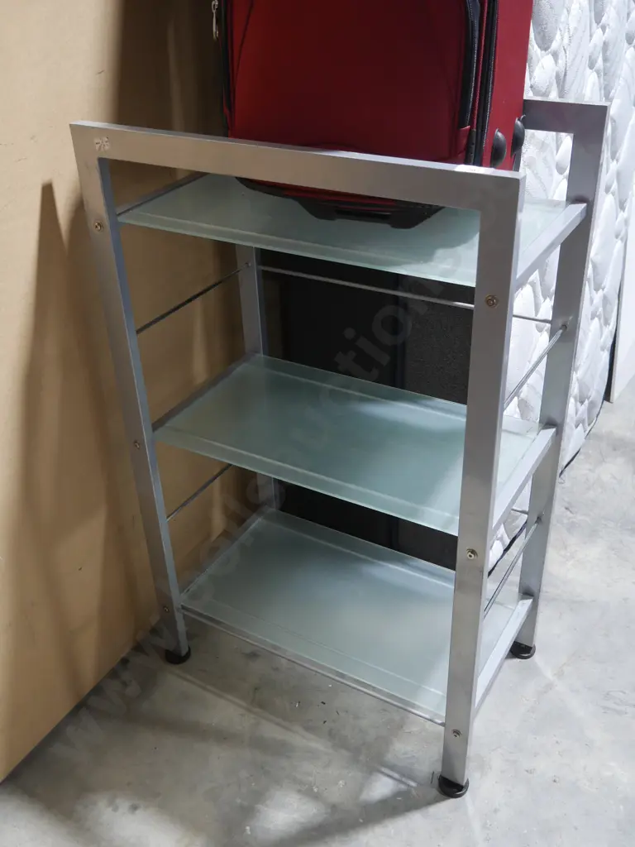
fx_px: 881
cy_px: 424
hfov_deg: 39.7
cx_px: 318
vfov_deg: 51.4
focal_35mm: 36
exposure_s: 1/60
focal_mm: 18
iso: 640
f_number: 4
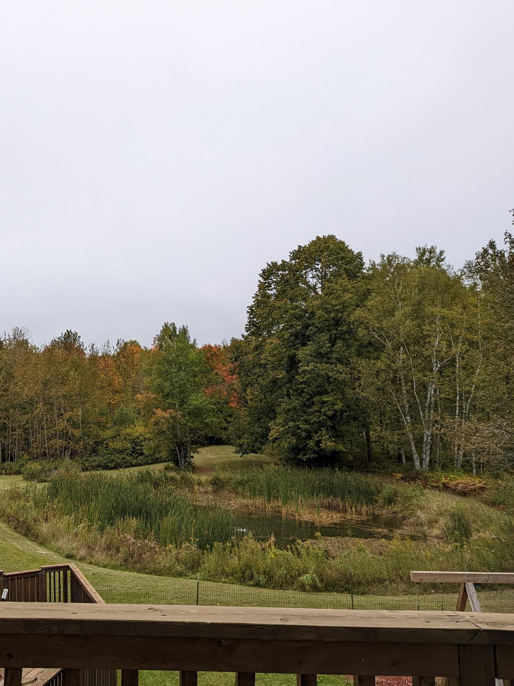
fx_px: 633
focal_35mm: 32
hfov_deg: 41.9
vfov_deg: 56.8
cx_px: 89
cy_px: 343
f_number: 1.85
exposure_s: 1/71
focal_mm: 6.81
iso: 66
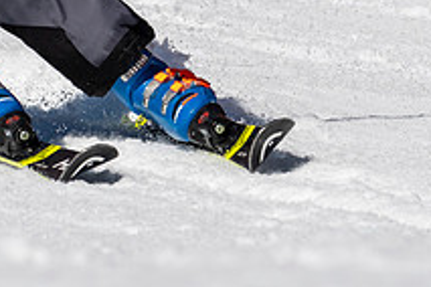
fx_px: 25523
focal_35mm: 2132
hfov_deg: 1.0
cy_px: -61
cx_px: -31
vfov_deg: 0.6
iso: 200
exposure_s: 1/2000
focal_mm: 400
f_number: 8
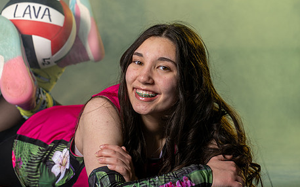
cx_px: 180
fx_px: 2282
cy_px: 87
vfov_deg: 4.7
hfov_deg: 7.5
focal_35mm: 279
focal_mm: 155
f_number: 5.6
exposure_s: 1/125
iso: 64
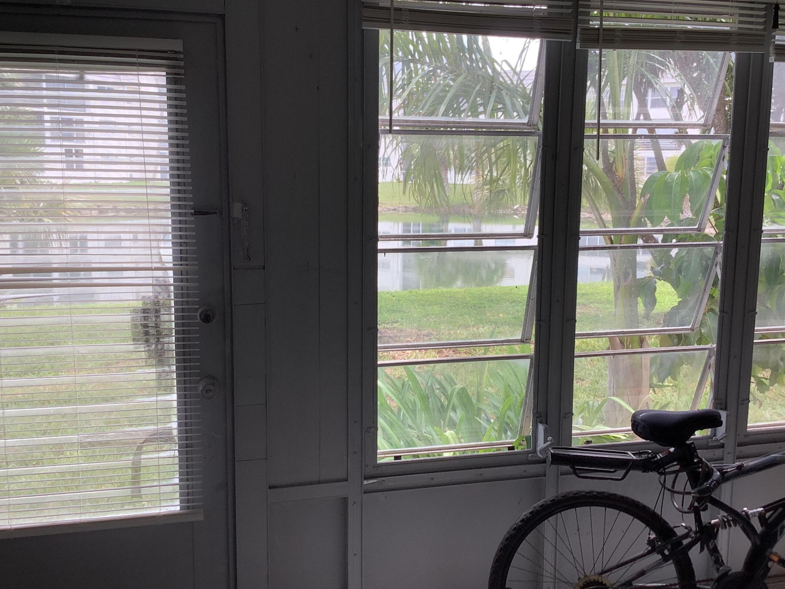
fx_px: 816
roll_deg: +0.8
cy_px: 281
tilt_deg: -7.0
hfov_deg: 51.3
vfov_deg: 39.6
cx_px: 409
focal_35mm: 36
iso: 50
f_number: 2.4
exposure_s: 1/120
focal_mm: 3.3
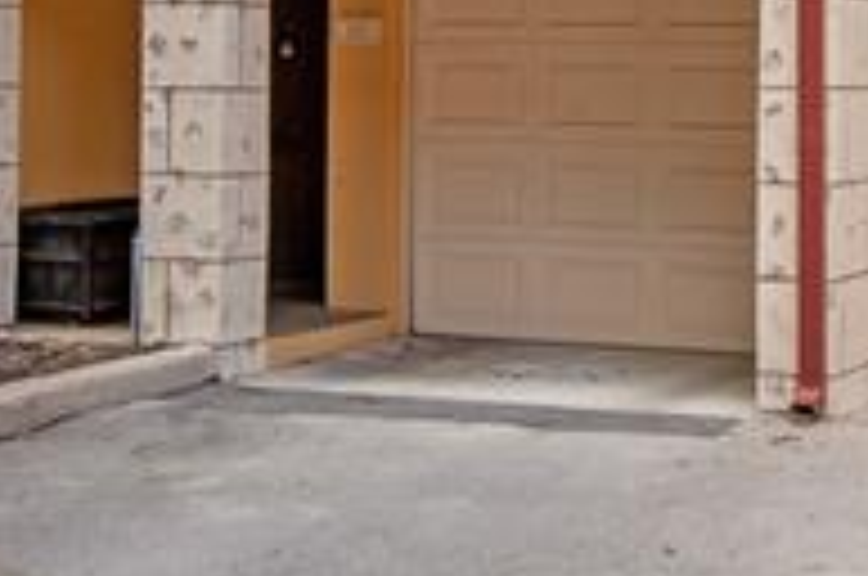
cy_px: -364
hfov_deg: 23.8
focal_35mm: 85
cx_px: 274
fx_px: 2046
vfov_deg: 14.6
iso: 800
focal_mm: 16
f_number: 4
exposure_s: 1/1600
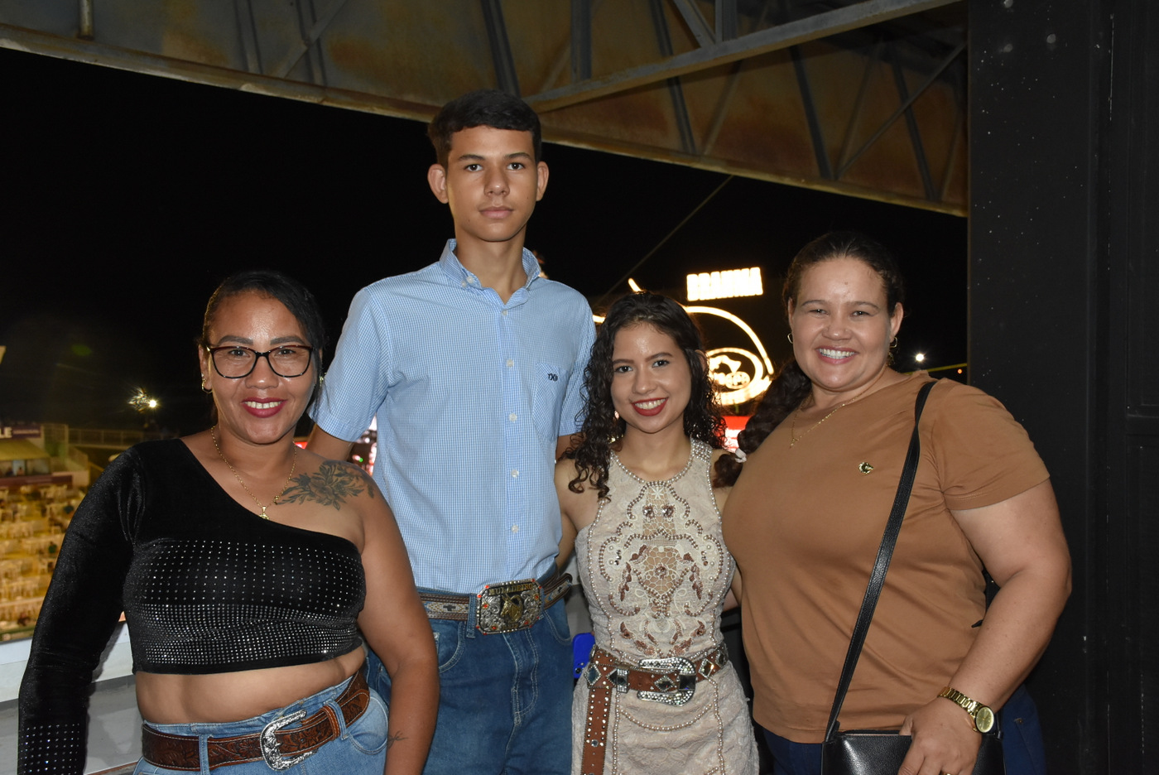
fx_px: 1112
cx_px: 580
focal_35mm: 34
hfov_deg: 55.1
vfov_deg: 38.4
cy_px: 388
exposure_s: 1/60
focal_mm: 23
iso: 1600
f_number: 5.6
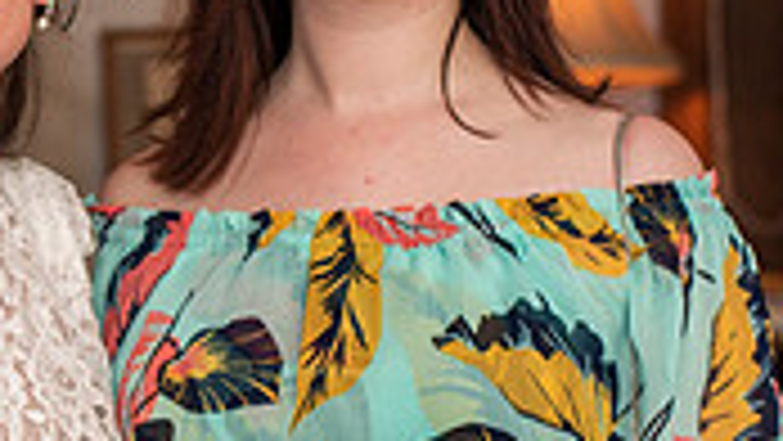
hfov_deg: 12.1
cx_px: -94
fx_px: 3634
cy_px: 236
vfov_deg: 6.9
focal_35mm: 175
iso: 500
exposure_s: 1/100
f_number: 3.2
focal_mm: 50
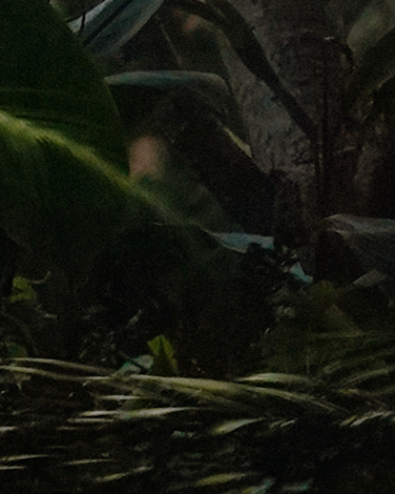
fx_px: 7823
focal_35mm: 535
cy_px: -462
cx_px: 361
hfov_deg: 2.9
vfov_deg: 3.6
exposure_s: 1/200
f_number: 4
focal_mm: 50
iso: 2500
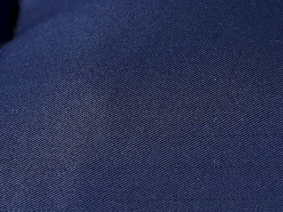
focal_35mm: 108
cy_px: 145
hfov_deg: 18.2
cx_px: 181
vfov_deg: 13.7
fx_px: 883
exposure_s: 1/125
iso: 320
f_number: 10
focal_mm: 70
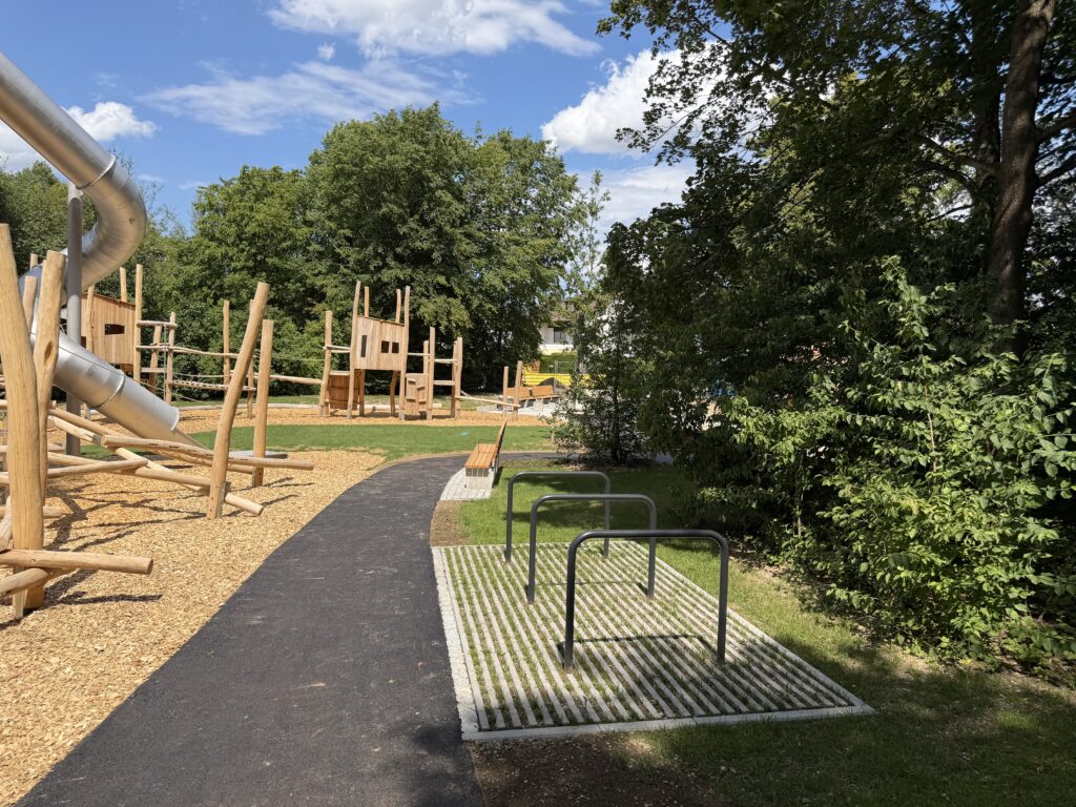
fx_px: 746
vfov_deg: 56.8
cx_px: 538
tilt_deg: -3.2
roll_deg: -1.2
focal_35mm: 24
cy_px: 404
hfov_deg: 71.6
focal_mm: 6.76
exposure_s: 1/4405
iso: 80
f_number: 1.78
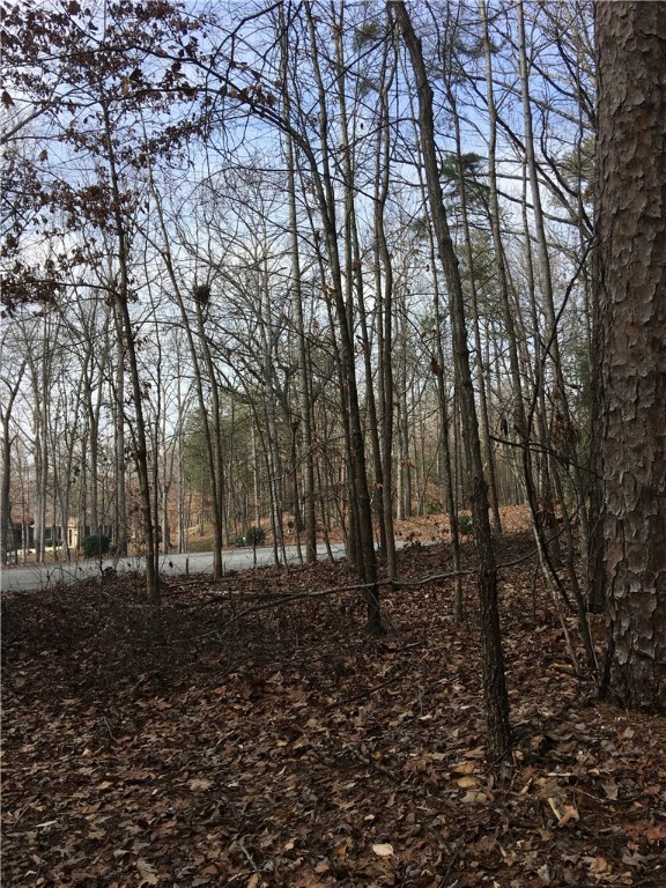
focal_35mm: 29
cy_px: 444
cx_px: 333
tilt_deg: +5.3
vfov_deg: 61.7
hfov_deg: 48.2
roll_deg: +1.5
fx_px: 744
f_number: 2.2
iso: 25
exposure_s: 1/761
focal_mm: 4.15
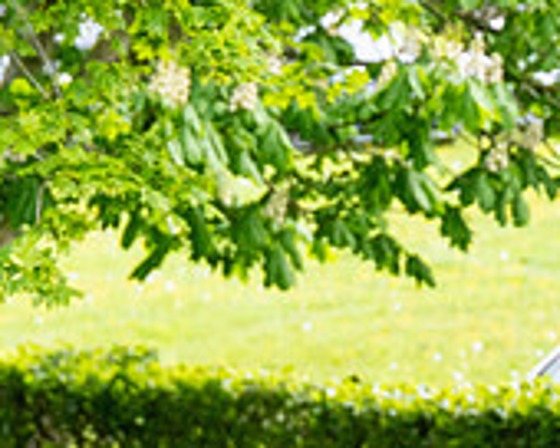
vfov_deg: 3.2
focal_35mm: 484
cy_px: 741
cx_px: -145
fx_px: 8022
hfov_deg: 4.0
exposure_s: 1/1000
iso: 400
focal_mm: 98
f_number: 4
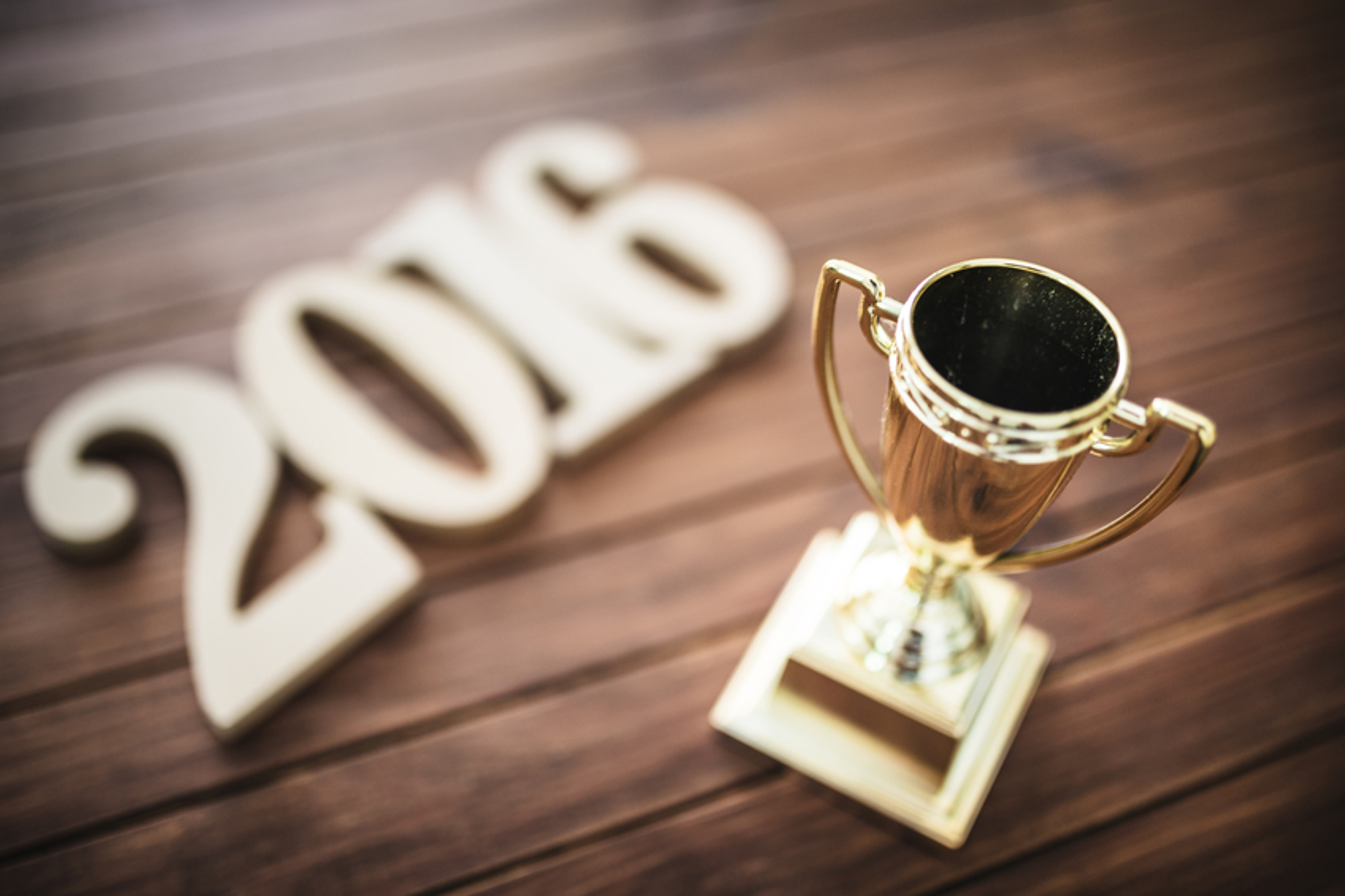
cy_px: 448
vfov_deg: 37.8
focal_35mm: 35
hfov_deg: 54.4
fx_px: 1307
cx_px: 672
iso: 320
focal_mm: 35
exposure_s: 1/80
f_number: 1.4
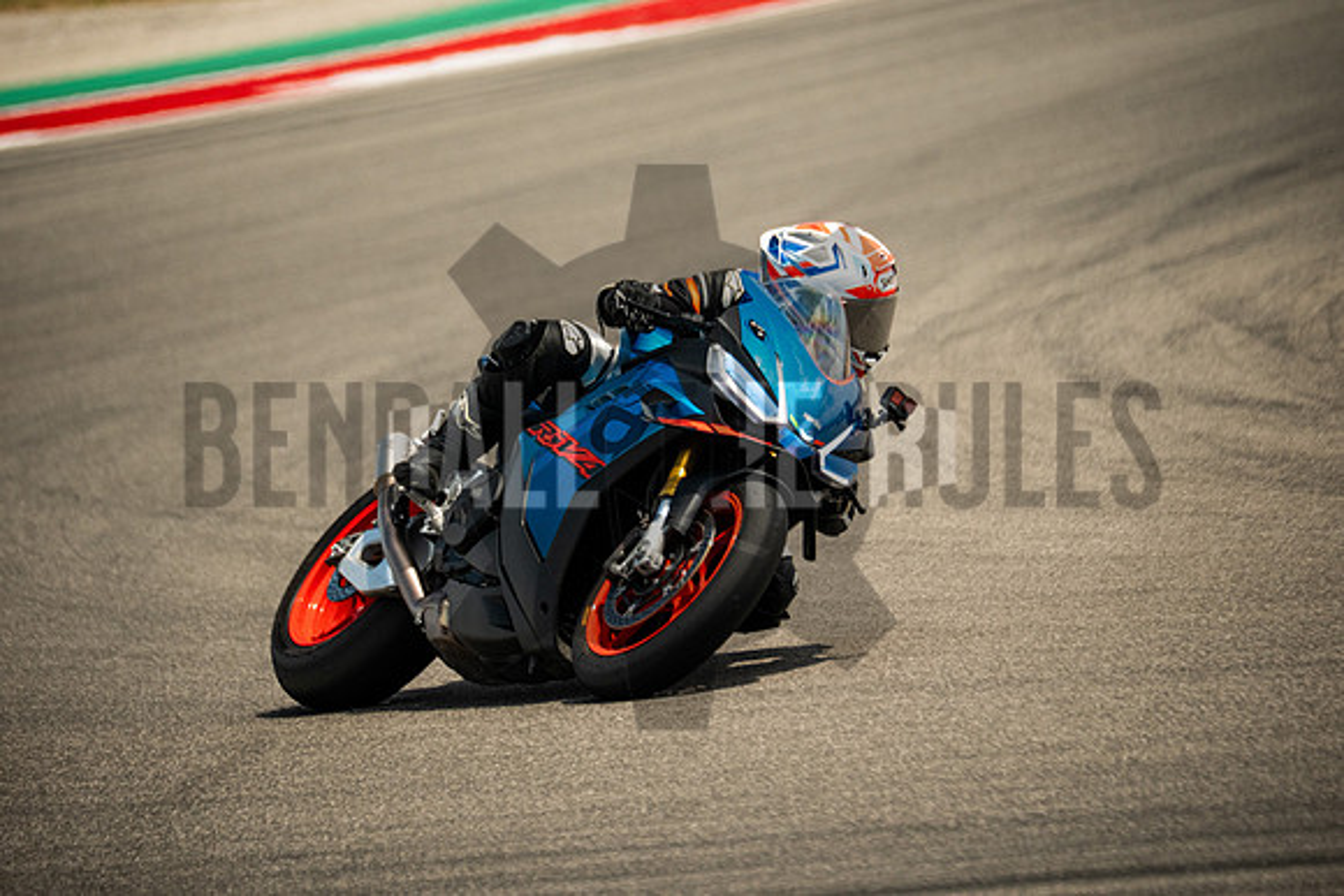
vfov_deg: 2.4
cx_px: 672
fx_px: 21620
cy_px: 448
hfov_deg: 3.6
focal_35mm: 579
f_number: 5.6
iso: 500
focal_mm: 386
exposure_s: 1/1600
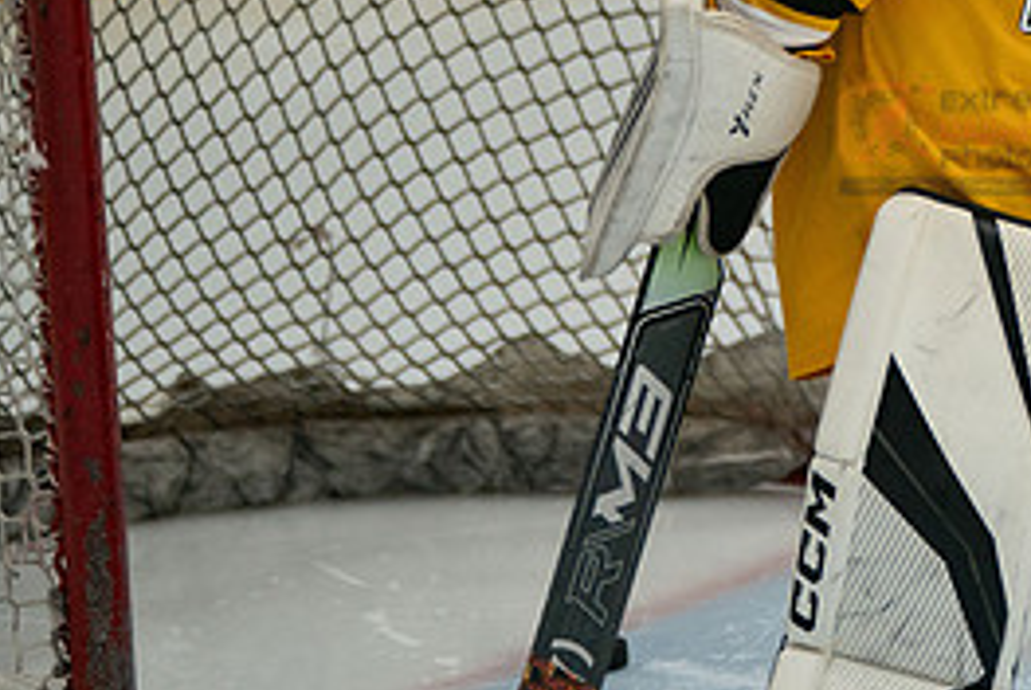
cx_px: 1152
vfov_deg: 2.8
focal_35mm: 489
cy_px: 83
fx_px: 14020
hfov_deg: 4.2
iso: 2500
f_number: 3.2
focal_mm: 197
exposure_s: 1/2000
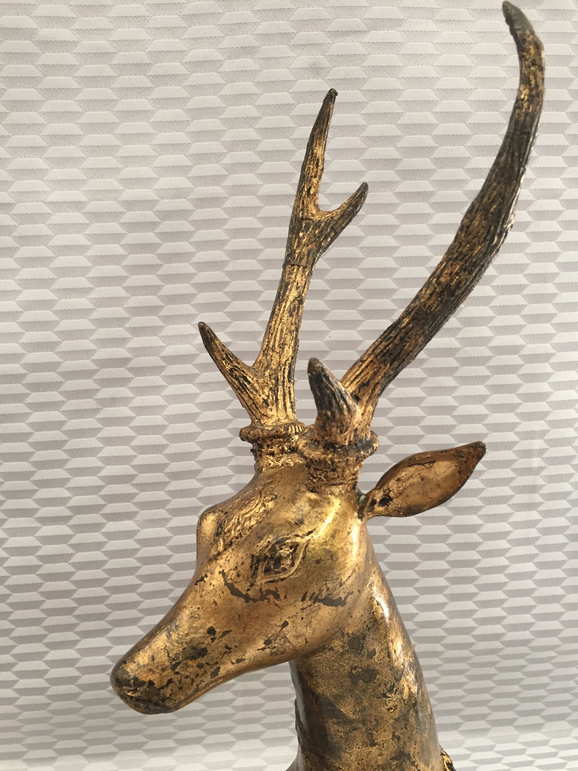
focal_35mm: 29
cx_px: 289
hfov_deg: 48.2
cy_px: 386
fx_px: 646
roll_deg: +1.6
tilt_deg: -10.5
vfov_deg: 61.7
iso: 125
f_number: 2.2
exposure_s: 1/33
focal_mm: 4.15
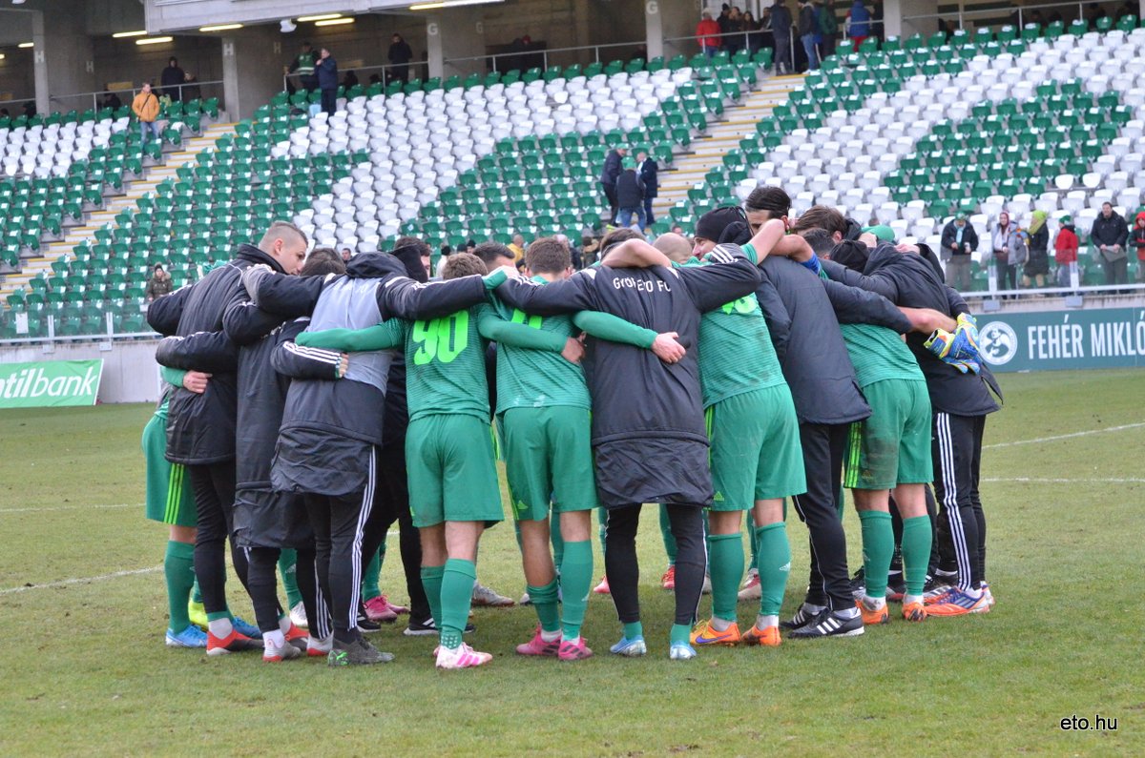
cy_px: 379
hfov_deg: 19.5
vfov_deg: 13.0
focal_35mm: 105
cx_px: 572
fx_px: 3333
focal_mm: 70
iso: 3200
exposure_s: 1/640
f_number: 6.3
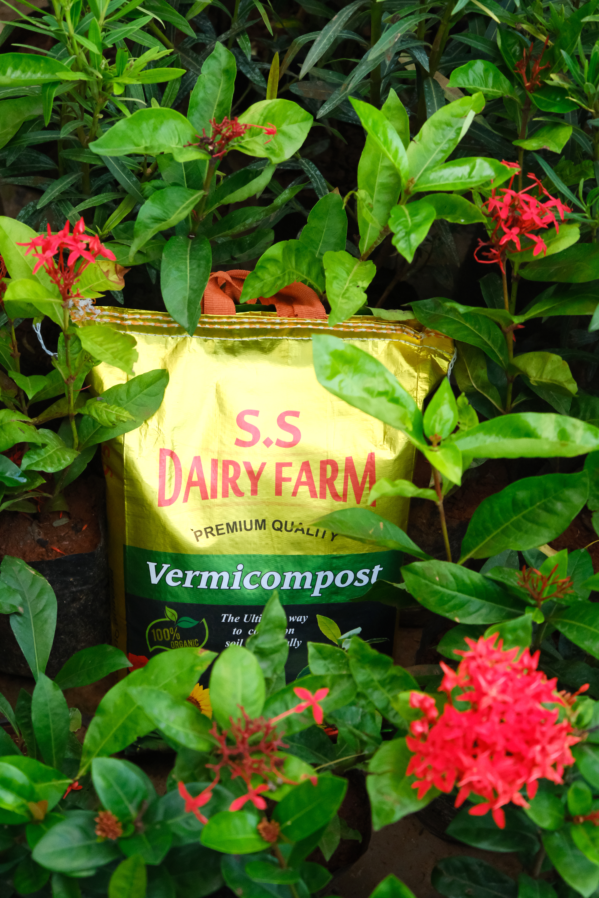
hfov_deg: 21.2
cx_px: 300
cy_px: 449
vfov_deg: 31.4
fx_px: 1597
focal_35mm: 64
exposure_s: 1/125
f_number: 4
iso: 3200
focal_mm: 42.9
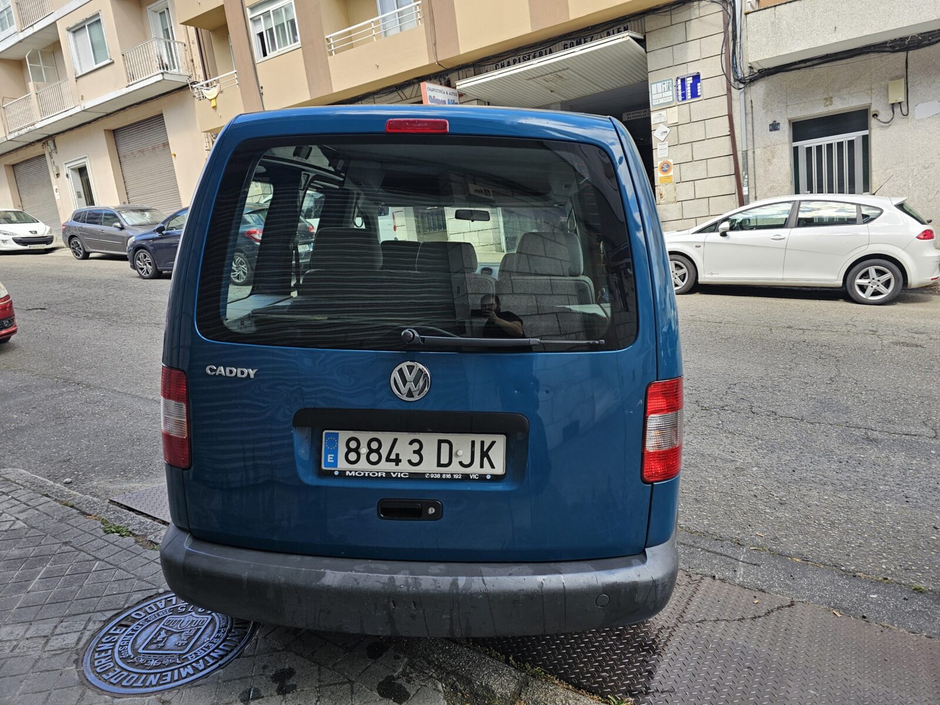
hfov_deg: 73.9
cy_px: 352
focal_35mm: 23
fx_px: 625
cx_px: 470
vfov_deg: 58.9
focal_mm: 6.3
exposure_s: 1/180
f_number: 1.7
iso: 20
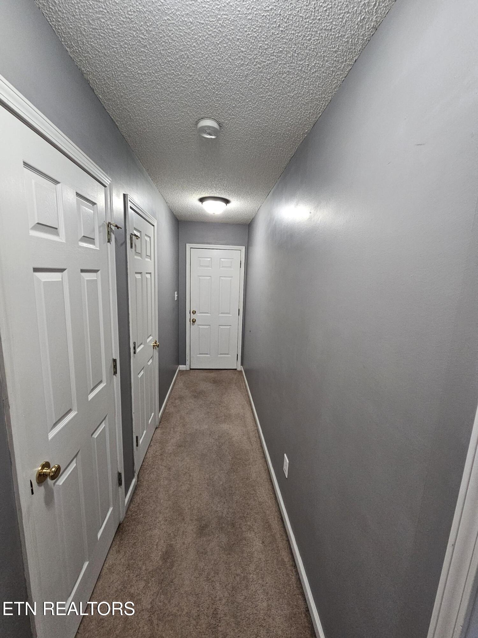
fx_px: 239
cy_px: 319
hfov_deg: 89.9
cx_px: 239
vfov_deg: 106.2
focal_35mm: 13
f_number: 2.2
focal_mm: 2.2
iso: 400
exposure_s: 1/60
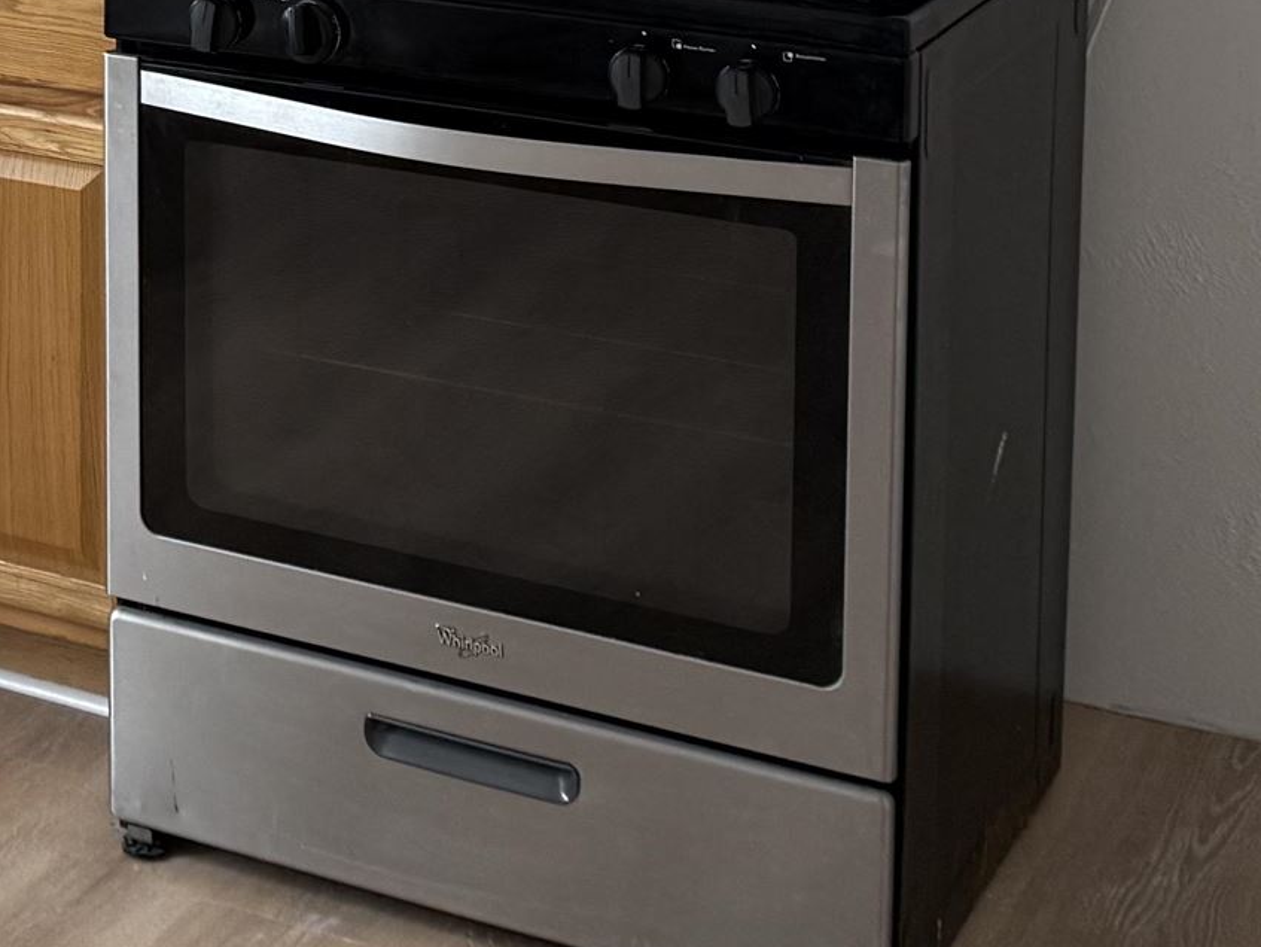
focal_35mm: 87
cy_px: -232
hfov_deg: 21.6
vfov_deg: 16.2
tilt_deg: -7.5
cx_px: -25
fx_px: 3171
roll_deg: +1.0
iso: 125
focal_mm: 6.76
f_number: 1.78
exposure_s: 1/121
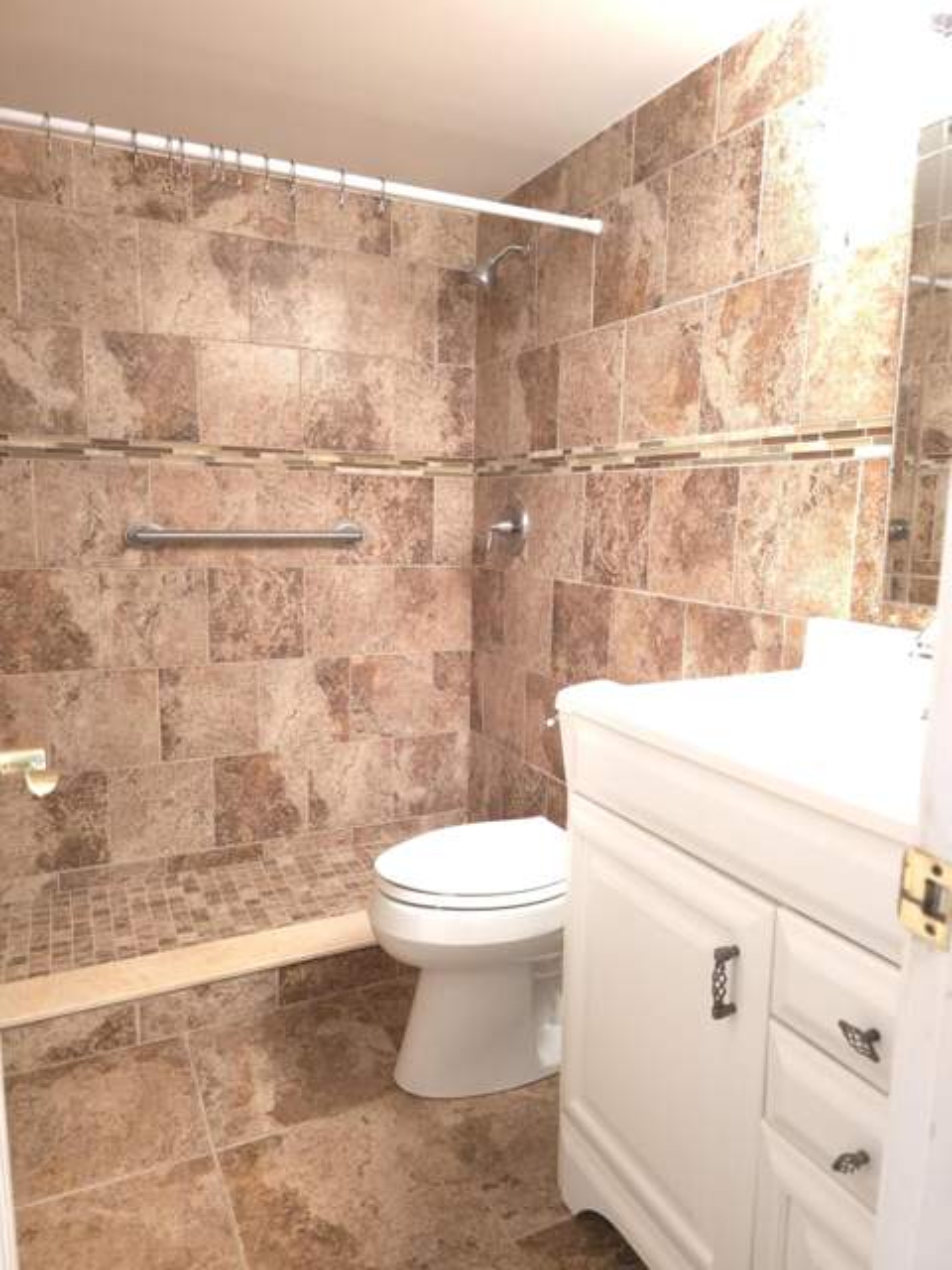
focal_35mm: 23
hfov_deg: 58.9
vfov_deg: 73.9
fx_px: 843
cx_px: 476
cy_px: 635
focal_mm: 6.3
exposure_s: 1/125
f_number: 1.7
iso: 800
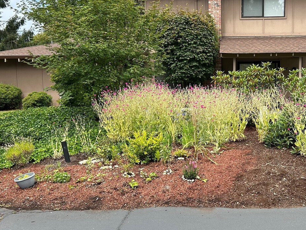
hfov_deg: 41.4
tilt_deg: -5.2
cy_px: 125
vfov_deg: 32.2
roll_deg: +0.6
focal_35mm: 45
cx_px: 211
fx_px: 398
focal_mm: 5.7
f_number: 1.5
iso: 50
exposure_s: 1/1311
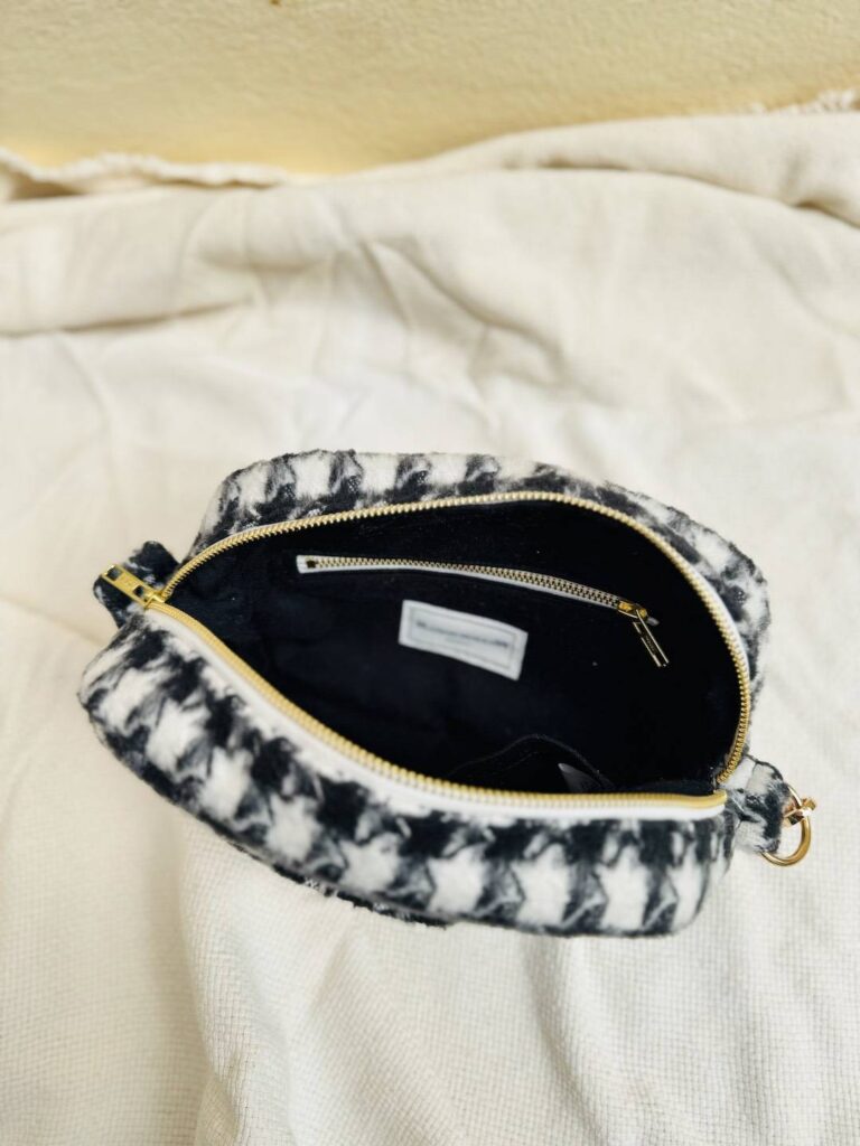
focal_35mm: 24
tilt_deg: -71.2
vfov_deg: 71.6
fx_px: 795
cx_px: 430
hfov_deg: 56.8
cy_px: 573
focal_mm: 6.76
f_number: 1.78
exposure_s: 1/237
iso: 80
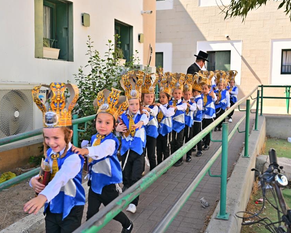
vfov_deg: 37.7
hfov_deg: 46.2
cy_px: 118
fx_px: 341
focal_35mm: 40
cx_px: 136
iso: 64
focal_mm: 34.5
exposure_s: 1/200
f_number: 4
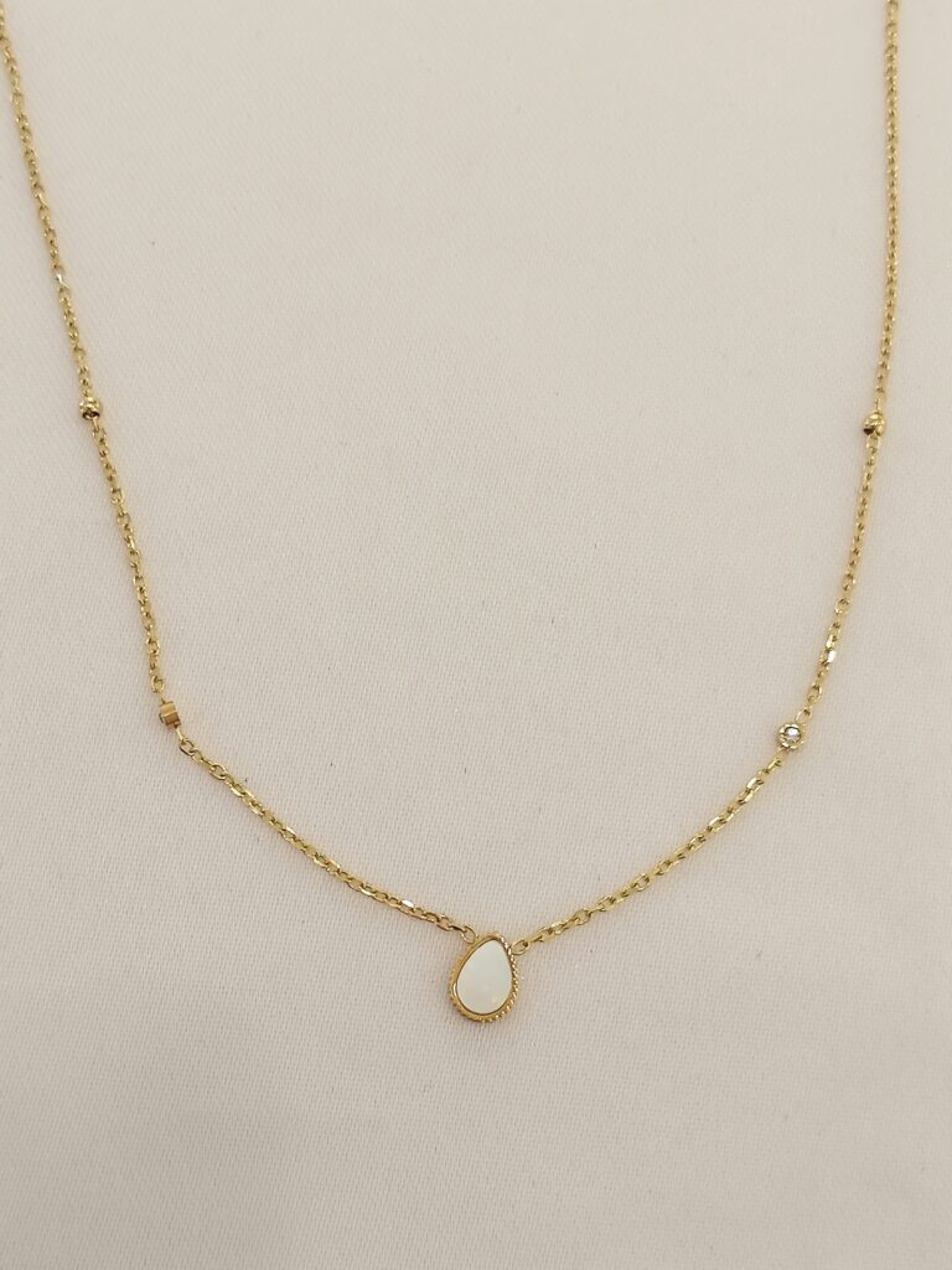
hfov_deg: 26.6
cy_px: 635
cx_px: 476
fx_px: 2017
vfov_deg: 34.9
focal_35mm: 55
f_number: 1.8
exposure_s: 1/50
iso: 80
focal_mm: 4.75
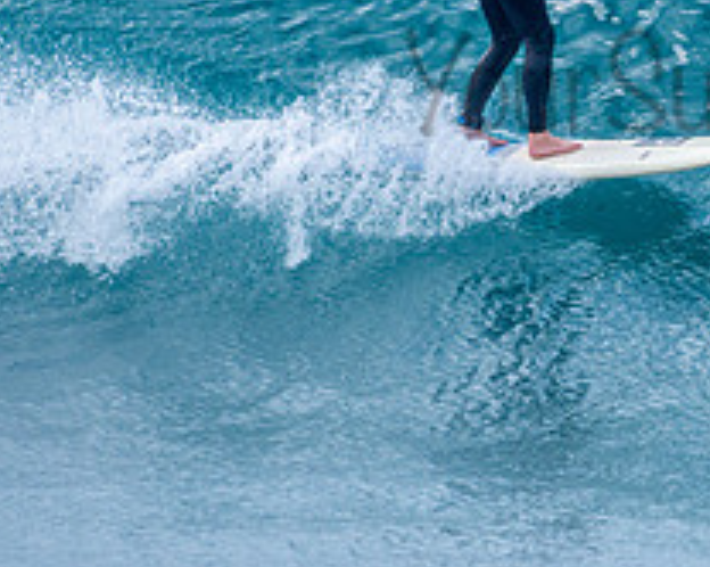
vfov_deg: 0.8
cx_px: 758
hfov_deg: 1.0
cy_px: 53
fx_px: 41210
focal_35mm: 1963
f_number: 5.6
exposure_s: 1/1600
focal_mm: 500
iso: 400
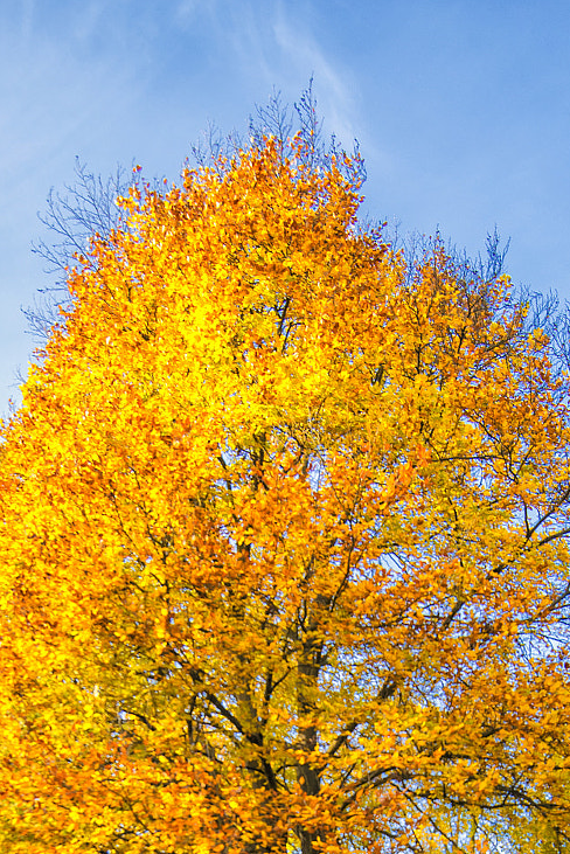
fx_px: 830
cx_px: 323
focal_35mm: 35
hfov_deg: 37.8
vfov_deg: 43.6
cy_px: 915
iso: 320
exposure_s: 1/400
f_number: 4
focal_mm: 16
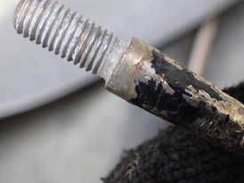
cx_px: 153
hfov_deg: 29.3
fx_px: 465
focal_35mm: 66
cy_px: 88
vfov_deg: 22.3
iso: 640
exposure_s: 1/125
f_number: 2.3
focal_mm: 5.4
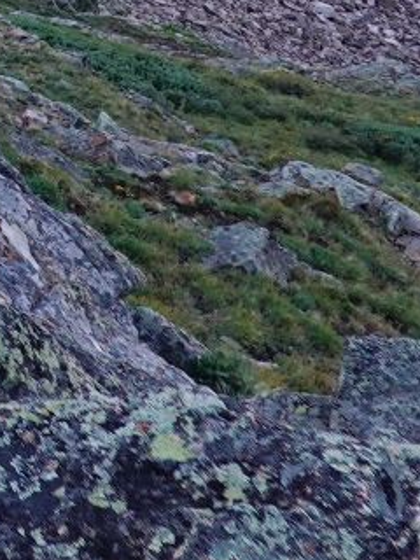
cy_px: -442
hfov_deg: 6.6
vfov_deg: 9.1
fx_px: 3381
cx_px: -693
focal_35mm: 209
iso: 100
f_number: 3.5
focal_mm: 12.51
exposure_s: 1/125
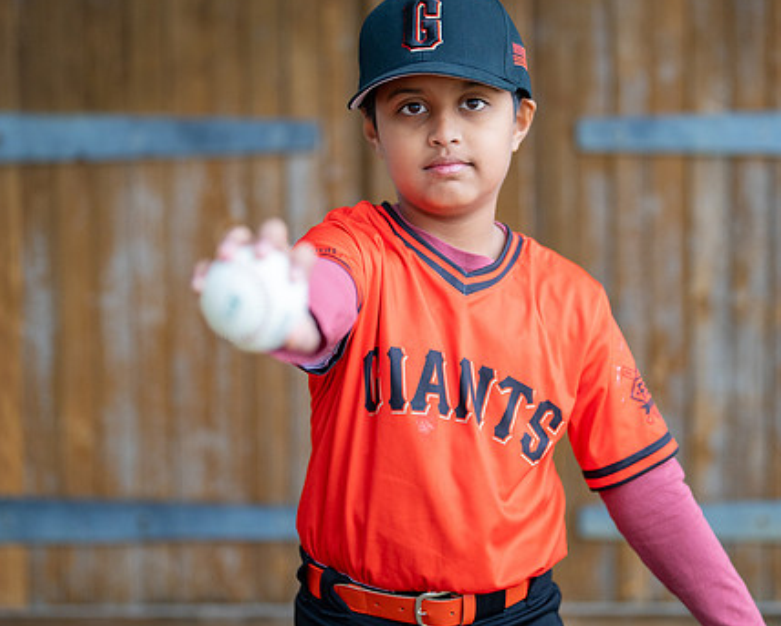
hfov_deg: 23.8
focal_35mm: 80
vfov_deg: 19.2
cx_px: 439
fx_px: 1850
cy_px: 233
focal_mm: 50
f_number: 1.2
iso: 500
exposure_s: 1/640
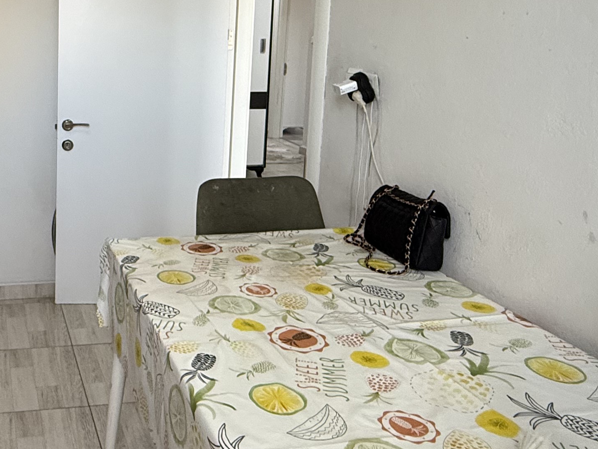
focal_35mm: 39
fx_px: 674
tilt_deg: -6.8
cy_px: 112
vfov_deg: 36.0
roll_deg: -1.3
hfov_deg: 44.6
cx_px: 90
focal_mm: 2.22
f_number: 2.2
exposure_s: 1/100
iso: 250
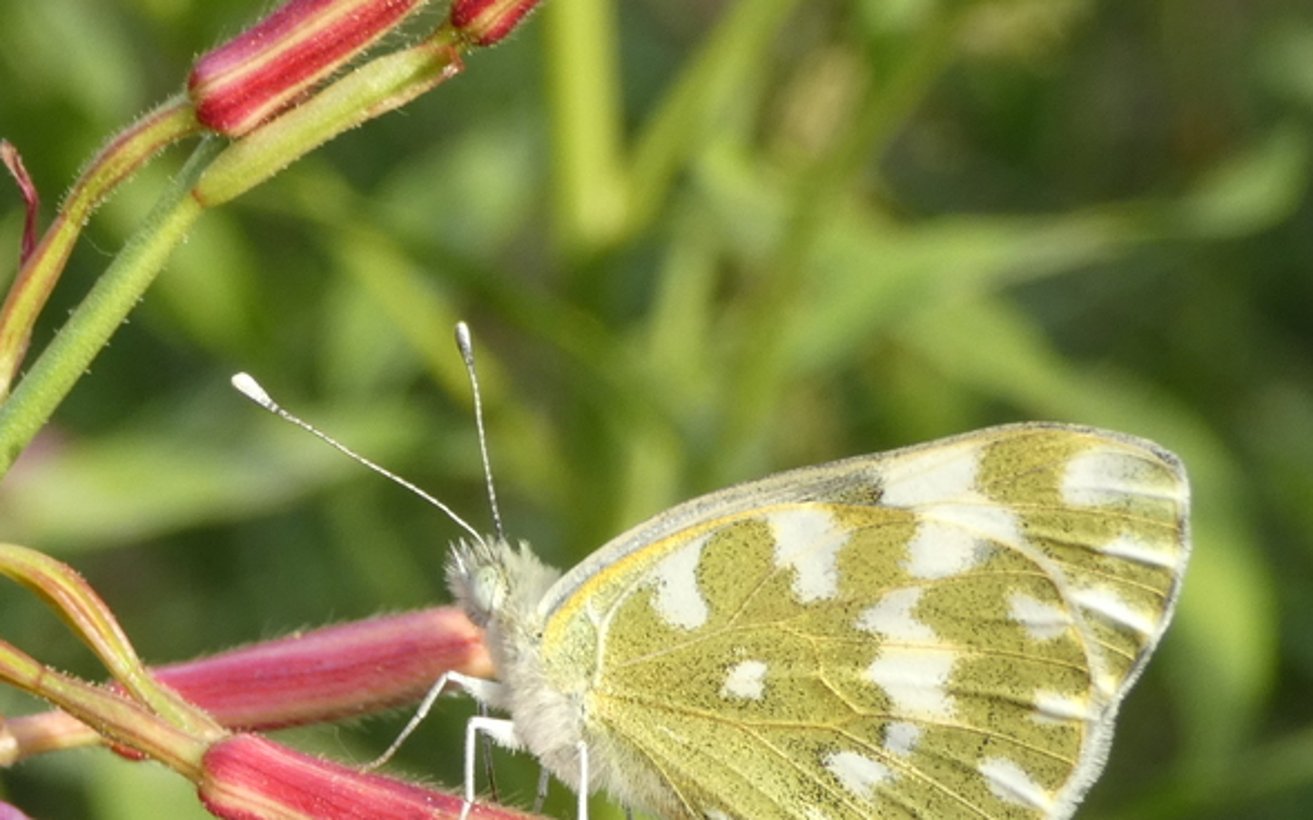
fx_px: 6047
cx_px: 641
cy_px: 590
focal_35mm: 169
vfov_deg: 7.8
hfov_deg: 12.4
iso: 125
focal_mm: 19.7
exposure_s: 1/80
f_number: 5
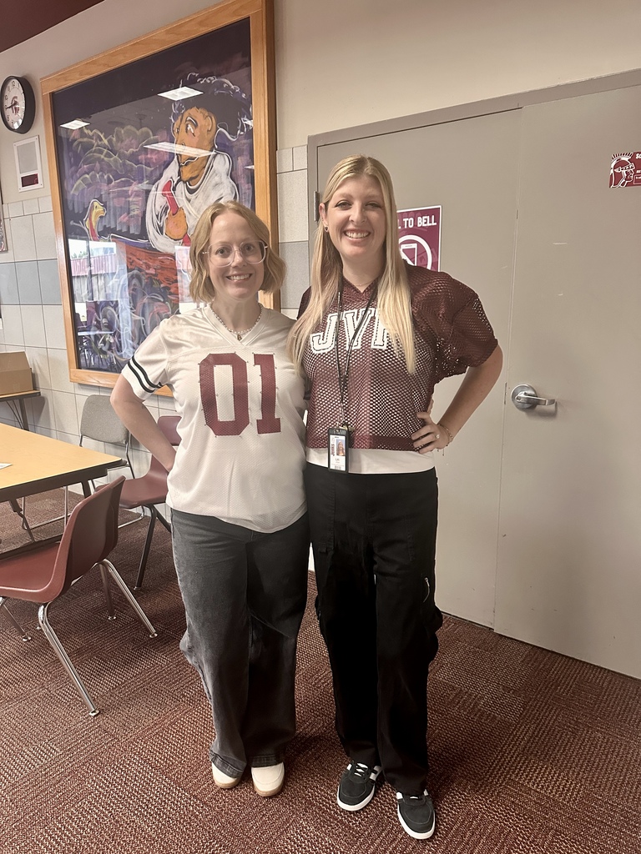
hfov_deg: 56.8
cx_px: 320
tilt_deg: -12.6
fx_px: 593
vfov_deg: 71.6
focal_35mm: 24
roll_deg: +0.3
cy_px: 427
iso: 500
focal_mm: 6.86
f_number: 1.78
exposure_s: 1/60
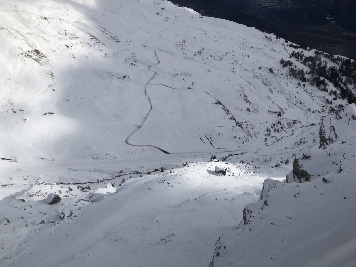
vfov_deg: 49.7
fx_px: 288
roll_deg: +1.7
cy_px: 134
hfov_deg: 63.4
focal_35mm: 28
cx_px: 178
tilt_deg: -31.1
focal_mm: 4
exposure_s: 1/3436
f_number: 1.8
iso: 25
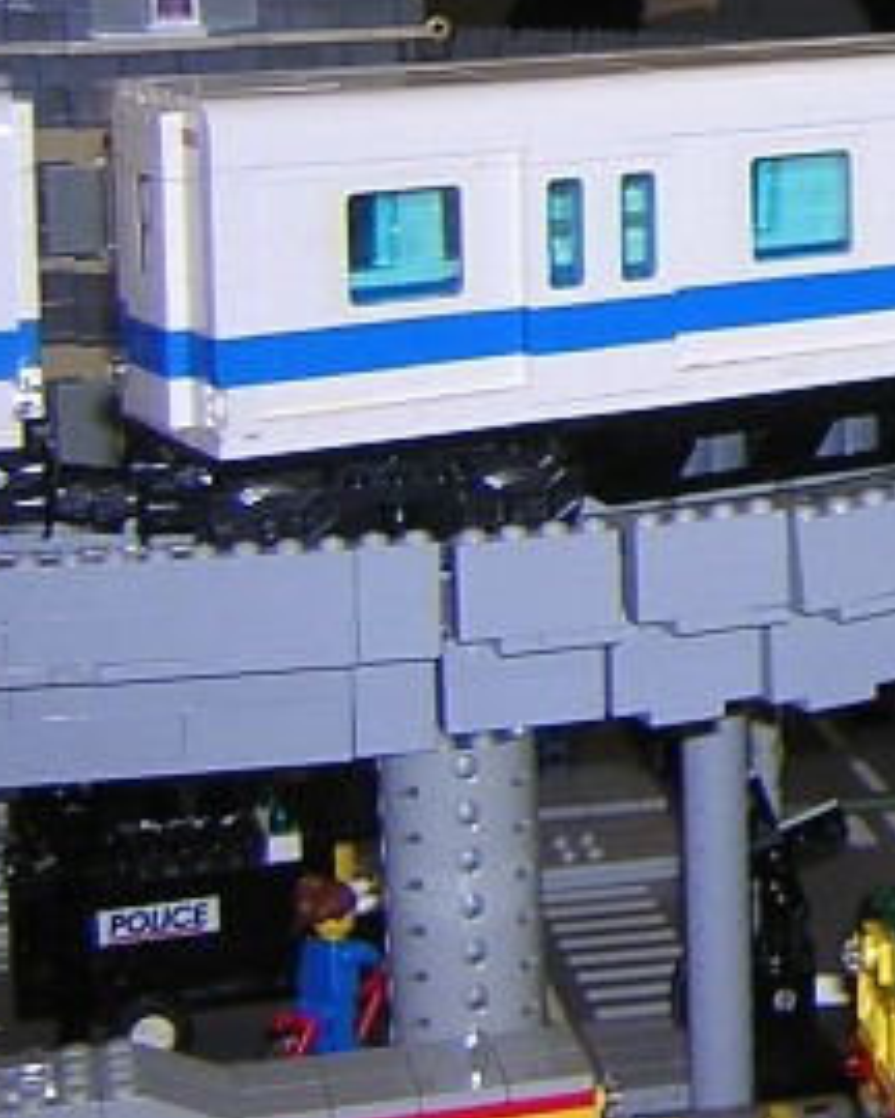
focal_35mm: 104
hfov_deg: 13.4
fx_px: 3444
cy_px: -91
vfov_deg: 17.8
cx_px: 1599
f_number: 2.6
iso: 100
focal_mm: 4.7
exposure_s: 1/60.1
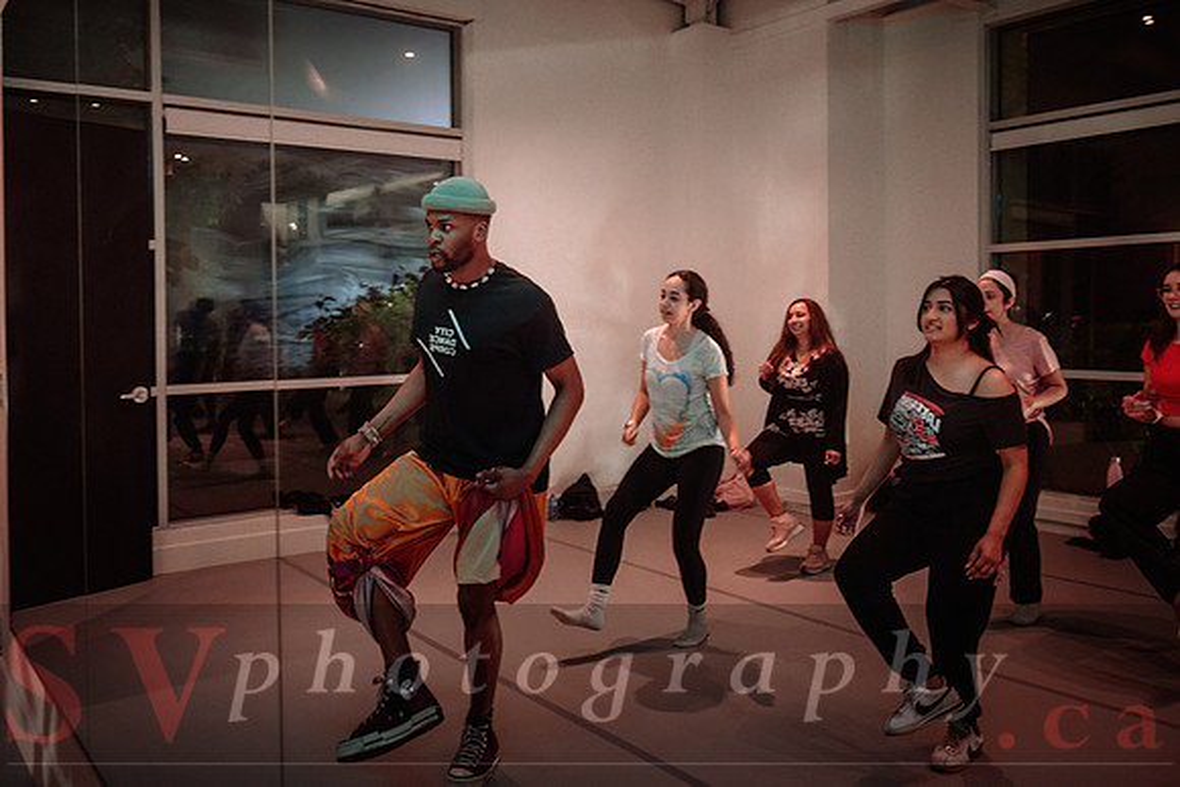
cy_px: 342
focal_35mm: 31
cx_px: 512
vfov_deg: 42.8
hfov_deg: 60.8
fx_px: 1002
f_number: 2.8
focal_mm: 27
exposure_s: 1/100
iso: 1600
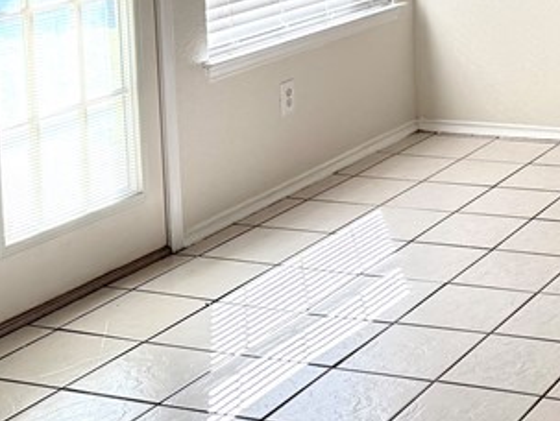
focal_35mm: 81
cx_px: 708
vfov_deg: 17.4
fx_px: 1312
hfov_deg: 21.9
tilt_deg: -6.0
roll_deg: +0.4
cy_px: -78
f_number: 1.78
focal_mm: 6.76
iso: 100
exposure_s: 1/284
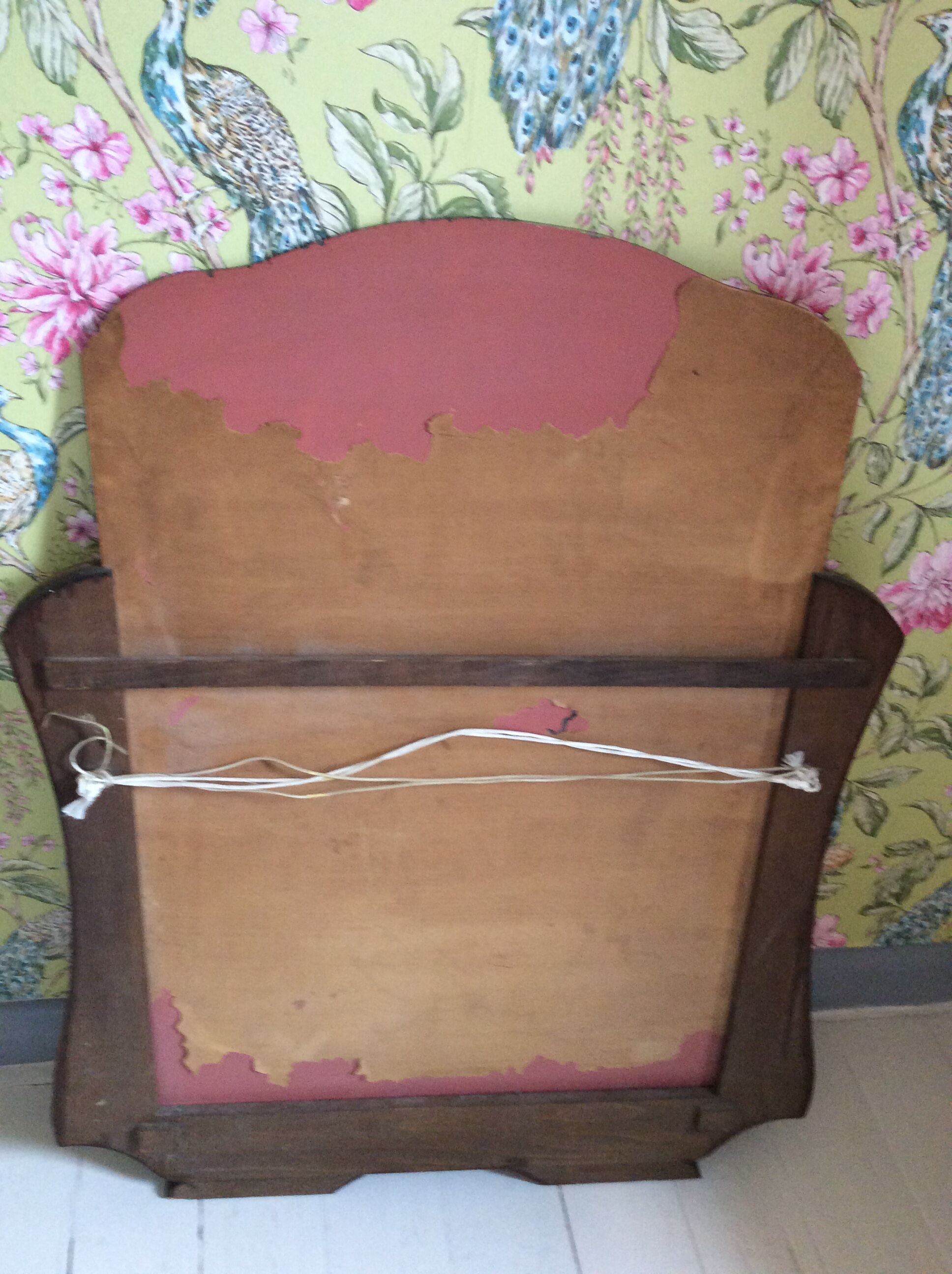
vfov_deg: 56.9
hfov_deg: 44.1
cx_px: 476
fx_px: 1177
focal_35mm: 32
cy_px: 637
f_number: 2.4
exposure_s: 1/25
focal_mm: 3.3
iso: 160
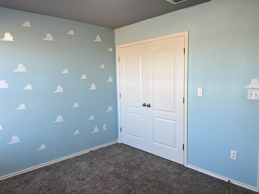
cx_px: 130
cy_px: 97
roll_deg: +0.5
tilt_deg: -6.2
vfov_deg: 53.1
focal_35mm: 26
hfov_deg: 67.3
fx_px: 195
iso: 125
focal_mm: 5.7
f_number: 1.5
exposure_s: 1/120
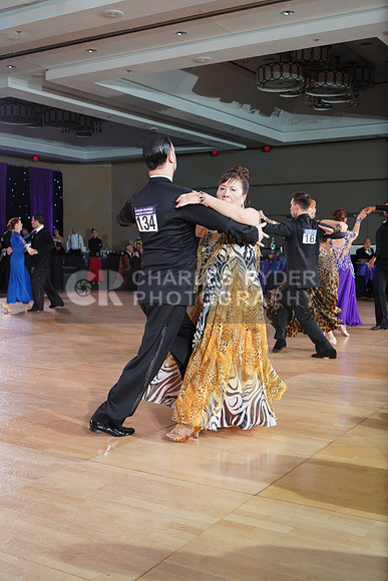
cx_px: 194
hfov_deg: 32.6
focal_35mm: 41
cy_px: 290
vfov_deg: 47.4
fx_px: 662
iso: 800
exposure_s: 1/200
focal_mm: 41
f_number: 4.5
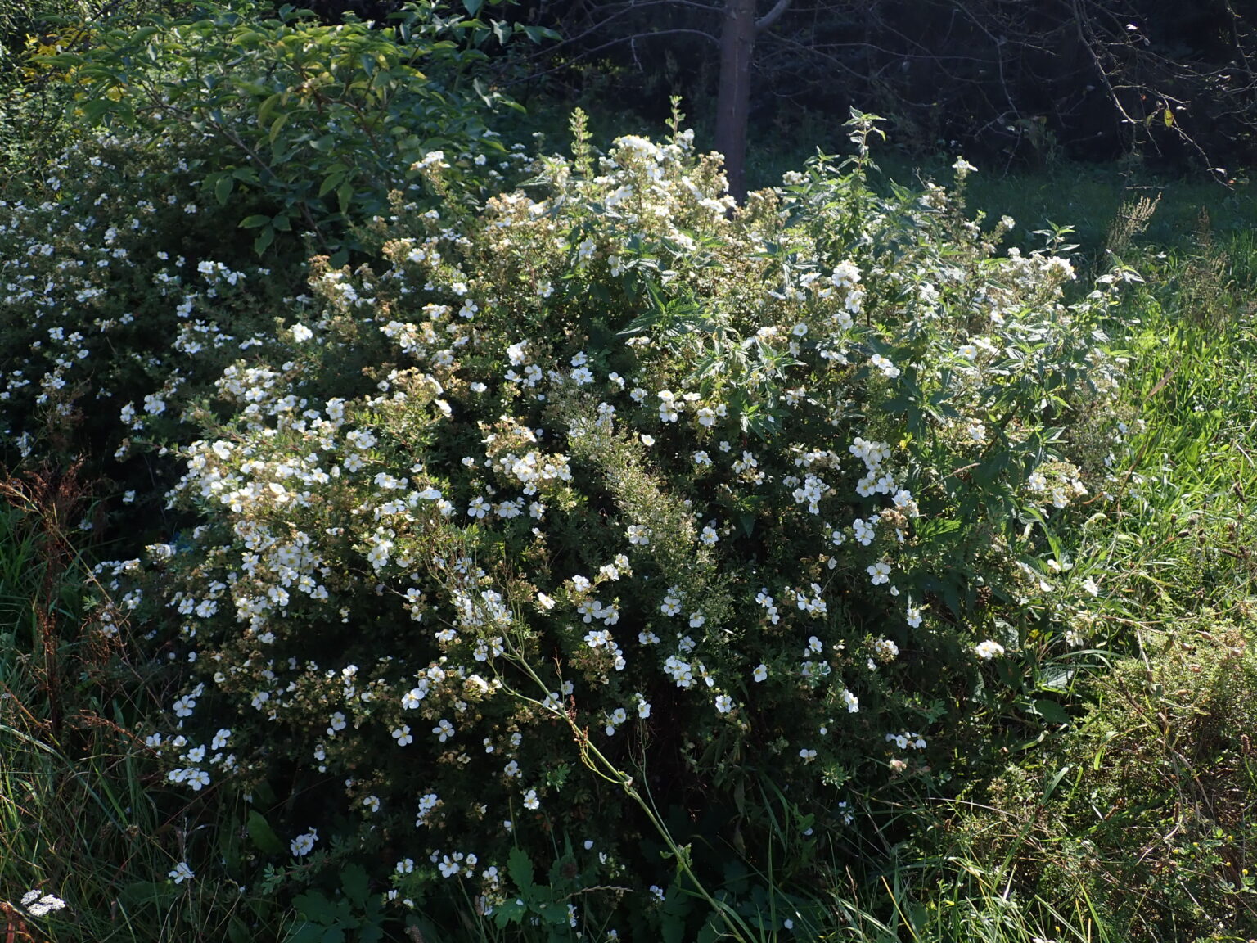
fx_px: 1089
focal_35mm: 30
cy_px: 472
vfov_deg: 46.8
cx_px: 628
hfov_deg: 60.0
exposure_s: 1/400
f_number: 3.2
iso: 100
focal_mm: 5.5
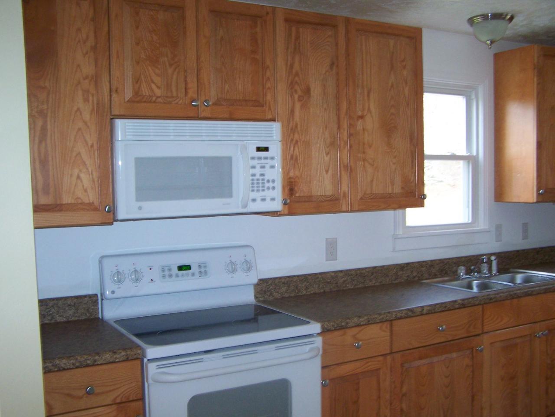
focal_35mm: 38
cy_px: 208
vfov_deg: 37.7
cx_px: 278
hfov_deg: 49.0
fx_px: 609
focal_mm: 6.3
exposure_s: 1/60
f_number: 2.8
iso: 160
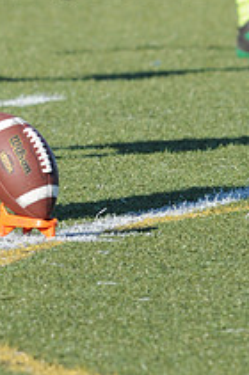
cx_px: -35
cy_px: -103
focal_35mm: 1236
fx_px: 12865
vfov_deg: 1.7
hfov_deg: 1.1
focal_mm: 300
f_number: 7.1
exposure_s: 1/500
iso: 200
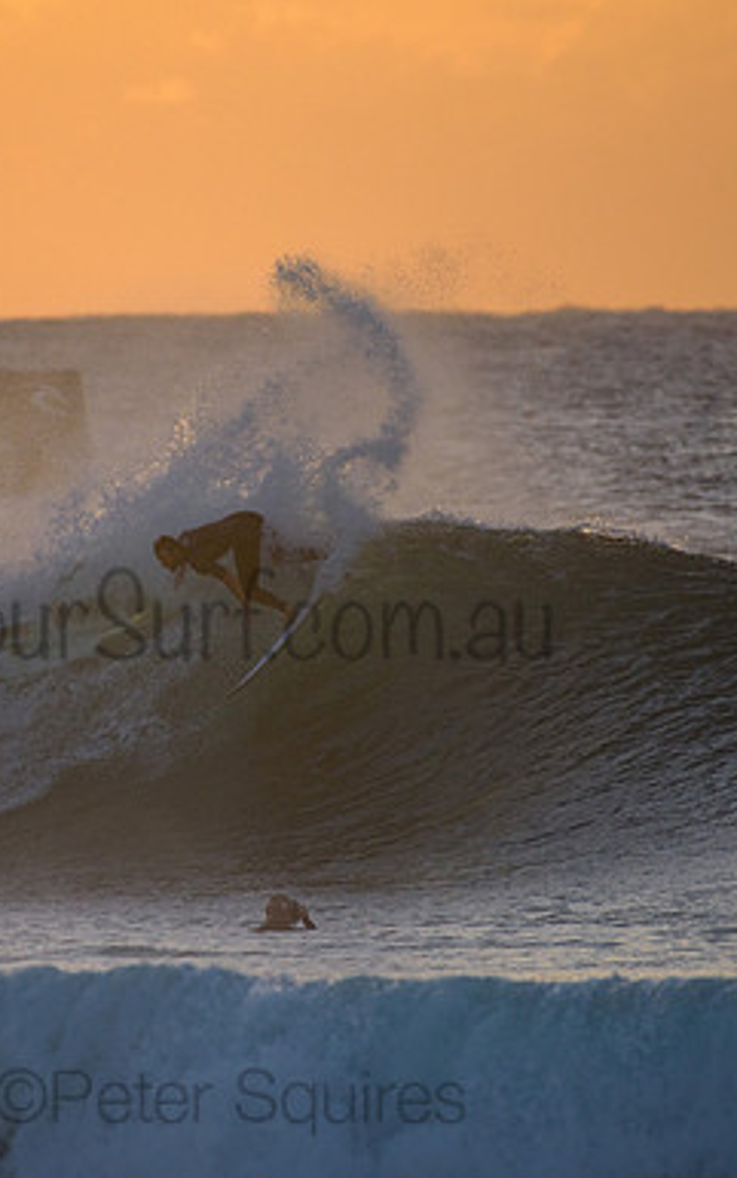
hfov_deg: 1.7
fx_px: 24654
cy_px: 589
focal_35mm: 768
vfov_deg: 2.7
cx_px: 229
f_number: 5.6
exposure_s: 1/2500
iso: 800
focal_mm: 500
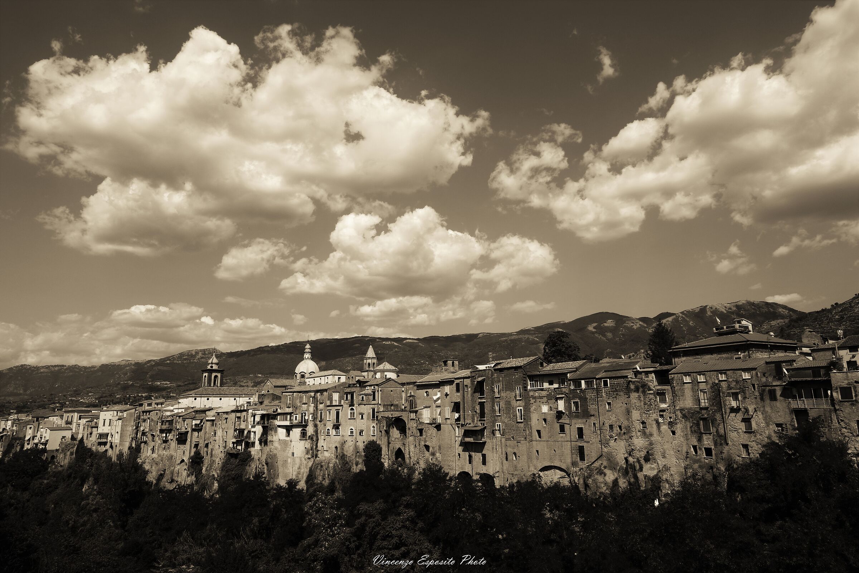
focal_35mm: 24
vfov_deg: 53.1
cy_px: 286
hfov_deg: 73.7
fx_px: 573
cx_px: 430
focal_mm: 16
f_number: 13
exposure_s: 1/180
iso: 100
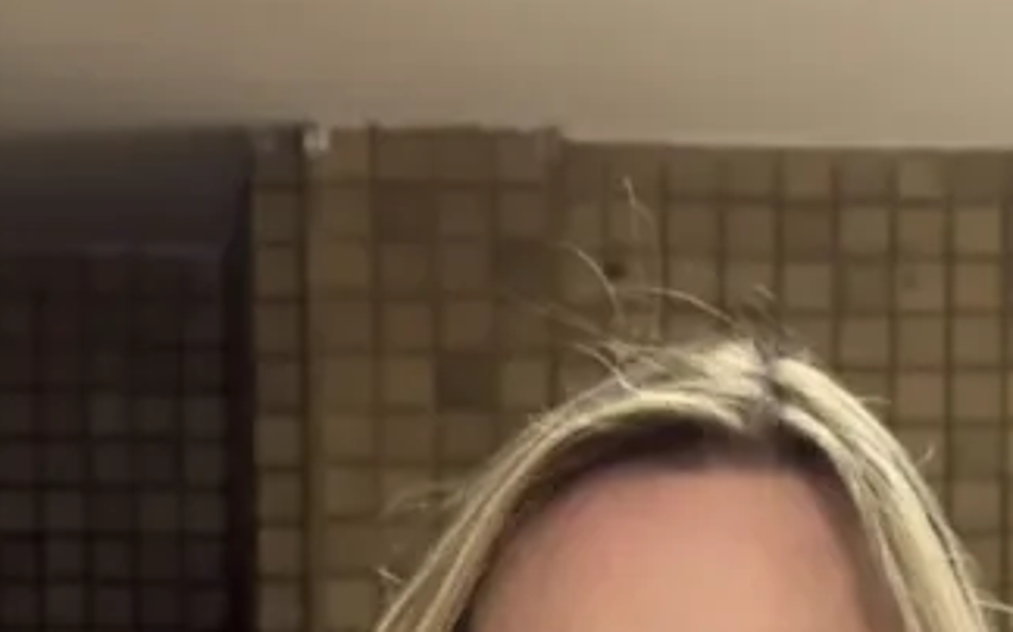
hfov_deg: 12.9
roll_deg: -0.7
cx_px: 816
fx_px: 4442
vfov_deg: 7.9
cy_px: 1139
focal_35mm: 161
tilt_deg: -3.4
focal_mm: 6.76
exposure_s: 1/30
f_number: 1.78
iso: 500
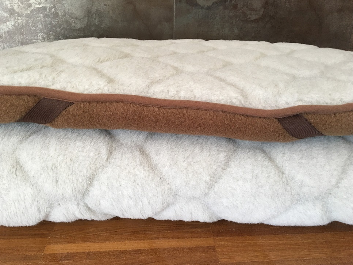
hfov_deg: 60.0
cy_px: 136
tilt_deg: -23.4
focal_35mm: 30
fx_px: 306
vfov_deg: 46.8
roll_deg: -1.4
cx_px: 177
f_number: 2.2
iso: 64
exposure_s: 1/33
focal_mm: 4.15
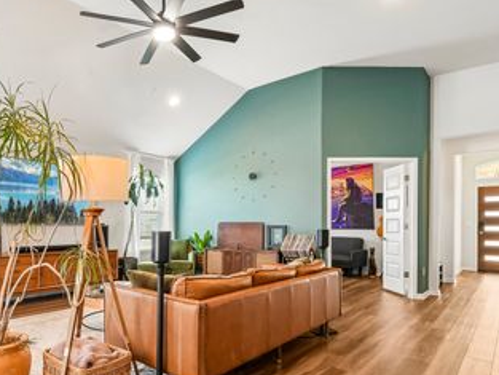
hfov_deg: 72.0
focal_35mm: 23
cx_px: 172
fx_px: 332
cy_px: 200
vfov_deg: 58.9
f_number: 8
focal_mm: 10
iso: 400
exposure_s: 1/8
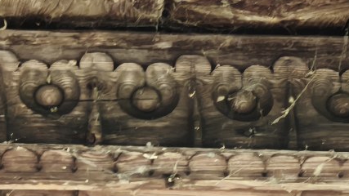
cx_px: -137
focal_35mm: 416
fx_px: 3849
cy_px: 494
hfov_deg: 5.2
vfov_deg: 2.9
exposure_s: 1/99.9
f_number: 1.9
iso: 320
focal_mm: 7.1
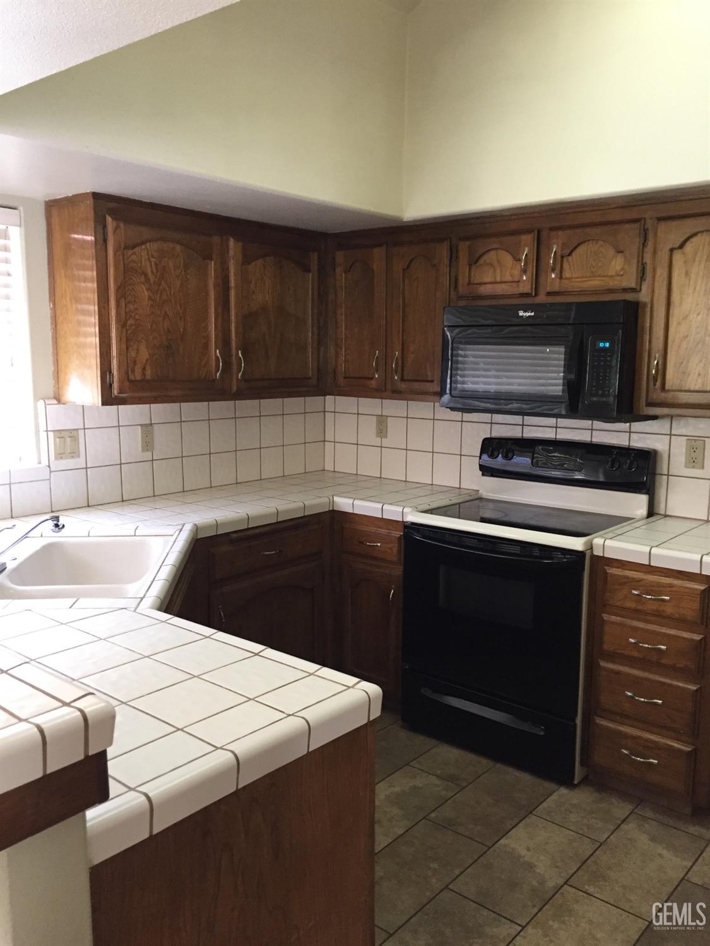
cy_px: 473
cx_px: 355
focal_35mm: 29
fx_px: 793
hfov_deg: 48.2
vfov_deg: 61.7
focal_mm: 4.15
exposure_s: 1/30
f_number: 2.2
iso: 160
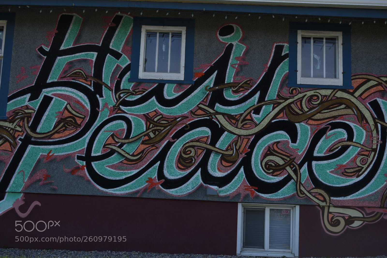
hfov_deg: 41.1
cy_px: 129
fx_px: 516
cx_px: 194
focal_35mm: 48
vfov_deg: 28.1
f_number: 5.6
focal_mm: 32
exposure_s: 1/500
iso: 100
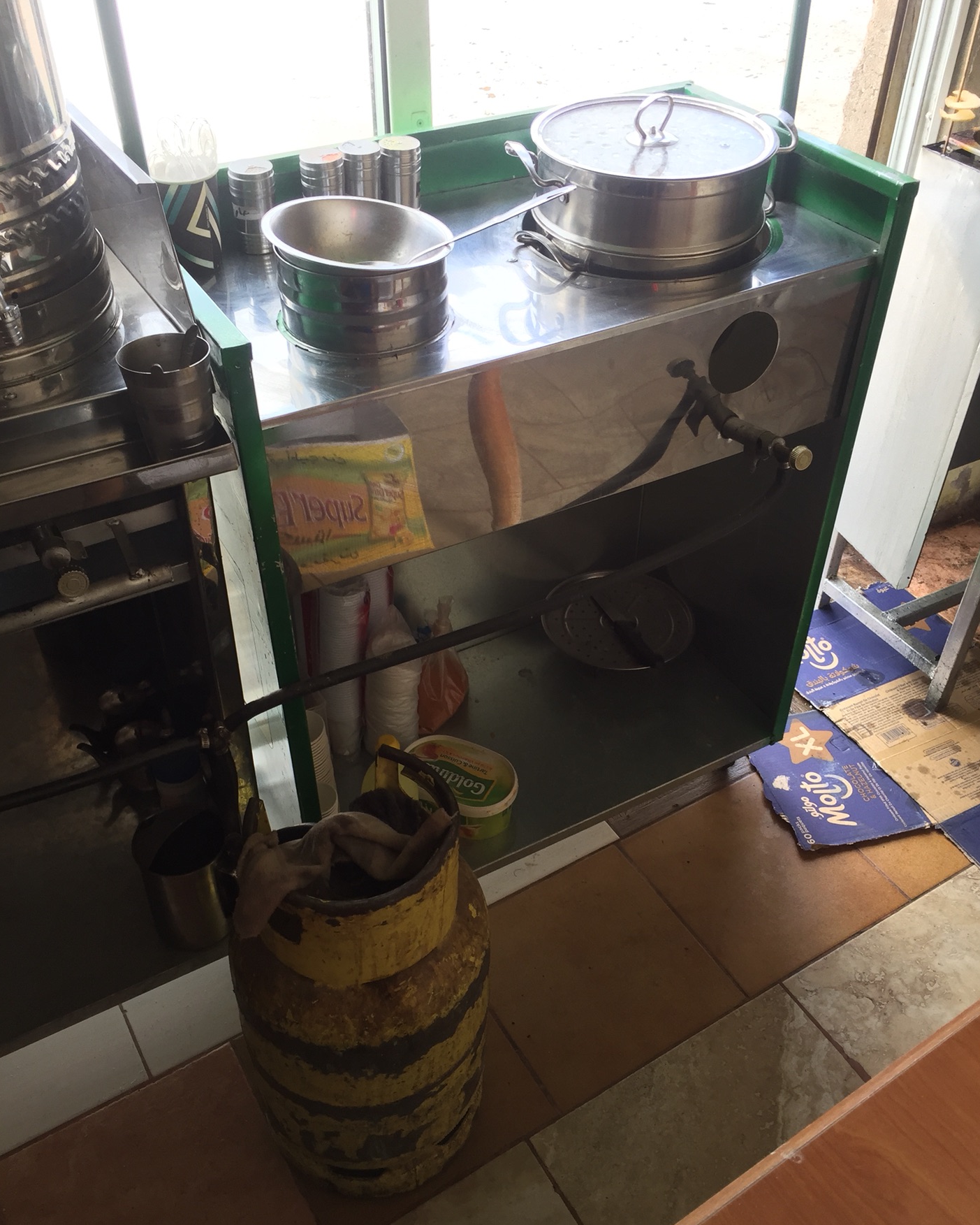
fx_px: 1124
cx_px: 498
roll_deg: -0.5
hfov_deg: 47.1
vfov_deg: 57.1
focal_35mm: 31
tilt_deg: -40.4
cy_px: 654
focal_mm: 4.15
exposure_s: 1/100
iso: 40
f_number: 2.2
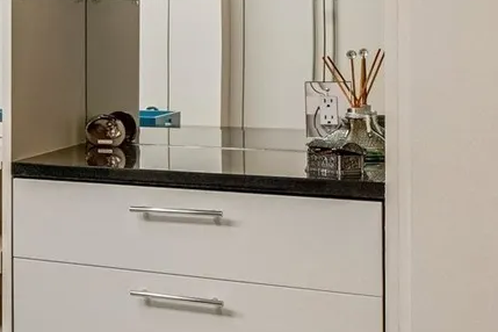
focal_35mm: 83
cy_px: 38
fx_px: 1148
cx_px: -477
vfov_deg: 16.3
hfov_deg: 17.8
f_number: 9
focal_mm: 21
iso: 200
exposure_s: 1/6
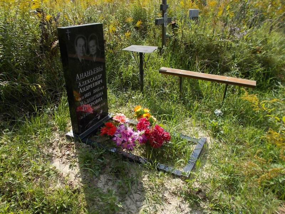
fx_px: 214
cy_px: 107
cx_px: 142
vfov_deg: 53.1
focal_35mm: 26
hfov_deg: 67.3
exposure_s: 1/100
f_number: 8
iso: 80
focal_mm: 4.6
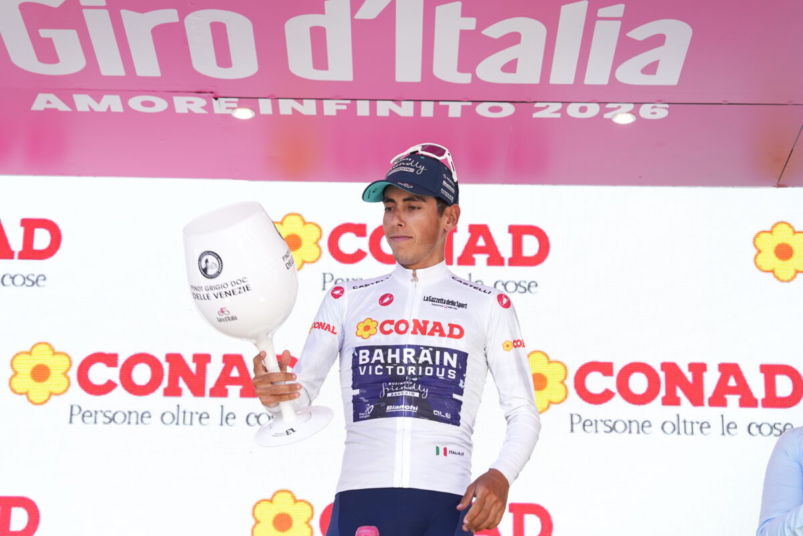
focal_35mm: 97
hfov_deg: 21.0
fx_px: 2163
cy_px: 268
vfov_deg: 14.1
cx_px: 402
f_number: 4.5
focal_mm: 65
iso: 500
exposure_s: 1/250
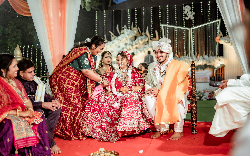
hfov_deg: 54.0
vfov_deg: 35.3
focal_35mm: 36
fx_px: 245
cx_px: 125
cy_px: 82
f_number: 1.4
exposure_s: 1/250
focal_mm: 35
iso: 250
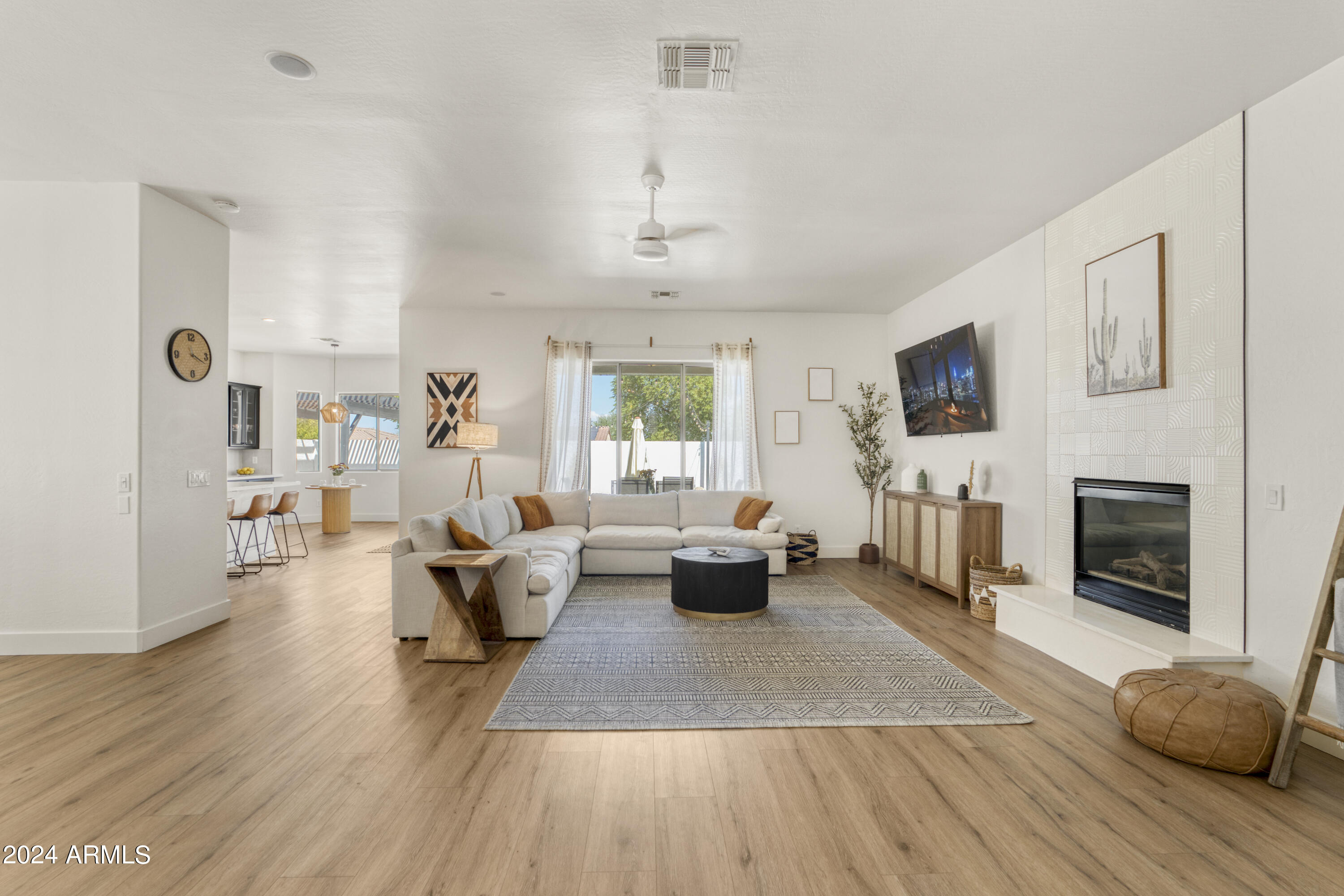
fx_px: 616
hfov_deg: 95.0
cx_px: 672
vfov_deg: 72.1
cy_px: 448
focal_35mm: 16
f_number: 8
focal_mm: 16.5
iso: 400
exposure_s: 1/40
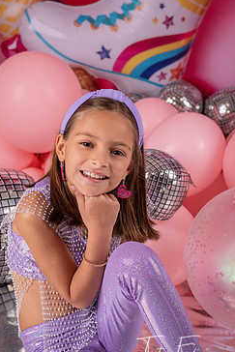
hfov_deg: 20.0
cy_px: 167
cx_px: 96
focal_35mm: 68
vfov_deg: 29.6
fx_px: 665
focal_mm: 55
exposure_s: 1/100
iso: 160
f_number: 5
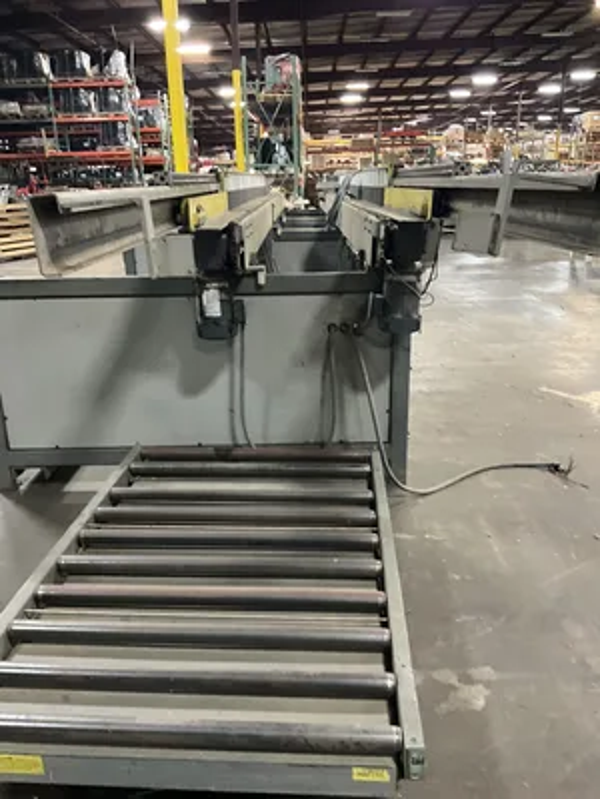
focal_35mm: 29
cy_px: 400
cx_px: 300
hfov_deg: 48.2
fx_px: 670
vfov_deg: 61.7
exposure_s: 1/30
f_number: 1.8
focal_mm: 3
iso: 400
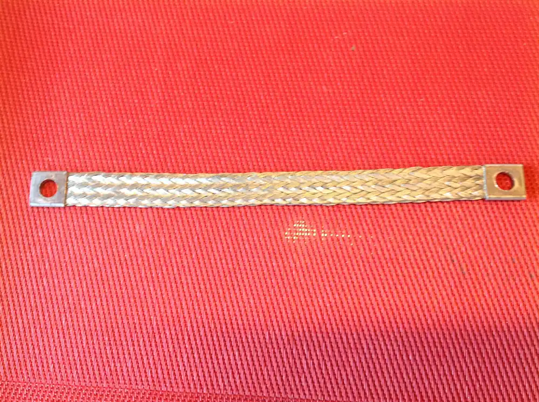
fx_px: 544
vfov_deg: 40.6
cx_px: 270
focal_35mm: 35
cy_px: 201
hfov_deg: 52.7
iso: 80
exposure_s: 1/15
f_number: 2.4
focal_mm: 4.28
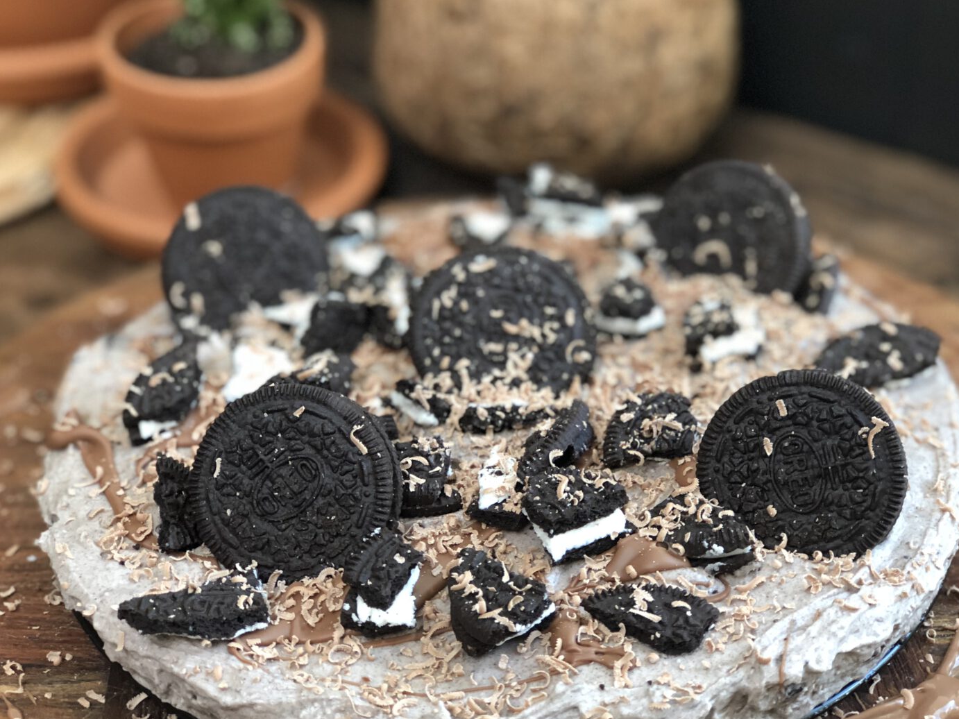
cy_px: 360
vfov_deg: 22.2
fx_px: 1828
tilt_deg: -33.3
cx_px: 544
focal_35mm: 66
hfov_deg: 29.4
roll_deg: -0.1
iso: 500
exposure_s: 1/97
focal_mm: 6.6
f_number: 2.8
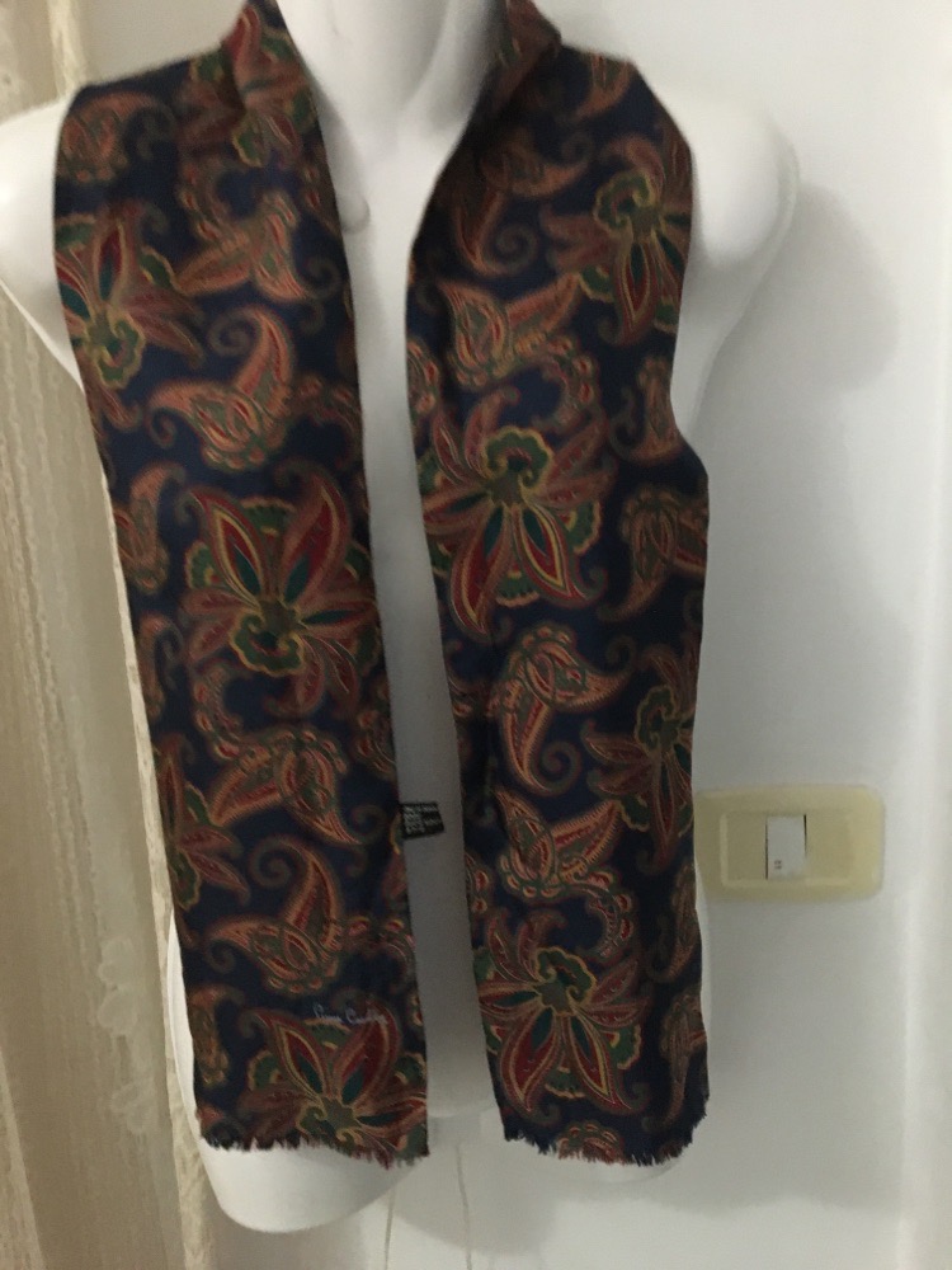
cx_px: 476
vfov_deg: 61.7
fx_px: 1063
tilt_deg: -11.3
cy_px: 635
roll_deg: +1.7
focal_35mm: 29
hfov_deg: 48.2
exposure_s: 1/17
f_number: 2.2
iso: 500
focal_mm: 4.15
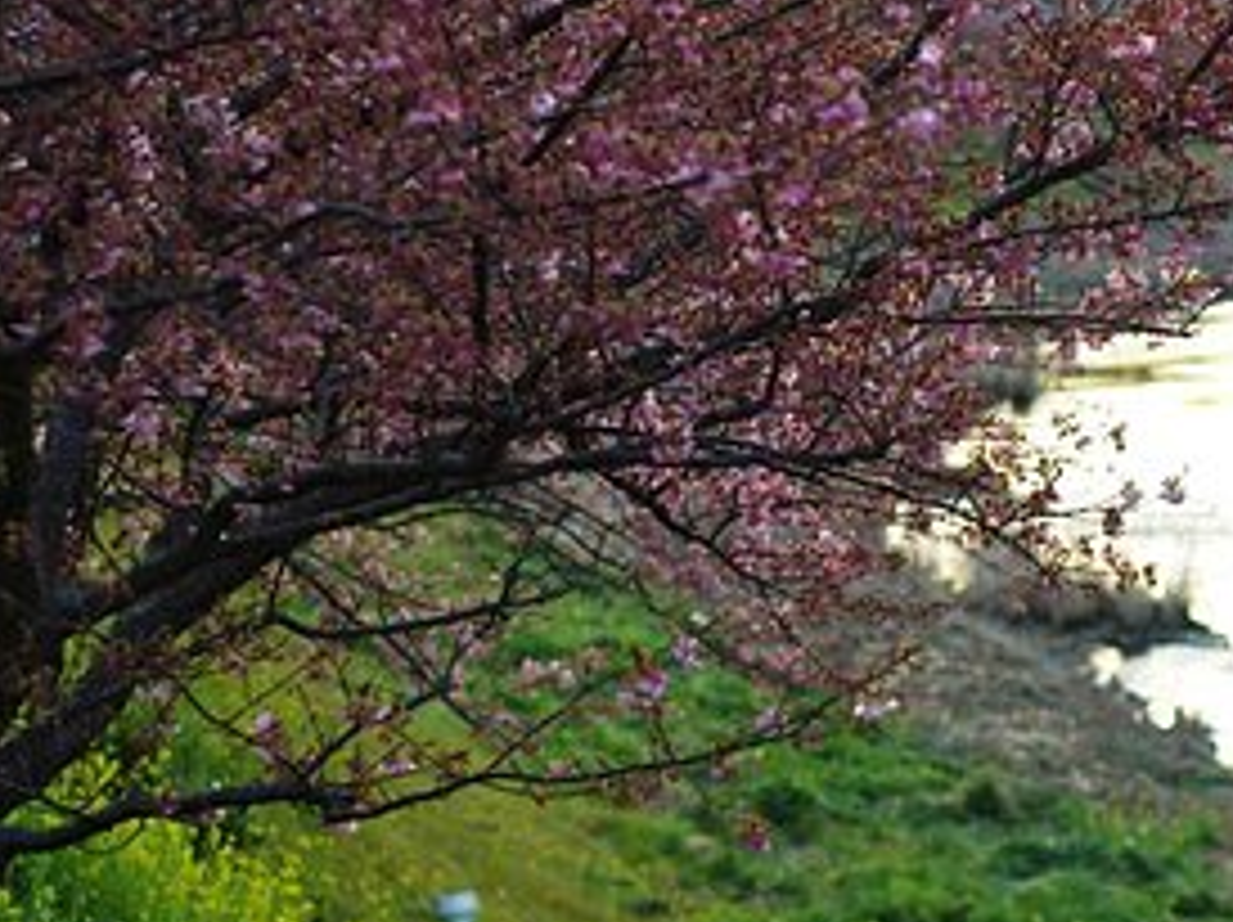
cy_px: 396
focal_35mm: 135
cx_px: 752
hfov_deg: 14.6
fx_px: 4804
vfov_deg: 11.0
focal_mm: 50
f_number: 2.5
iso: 200
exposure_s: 1/500
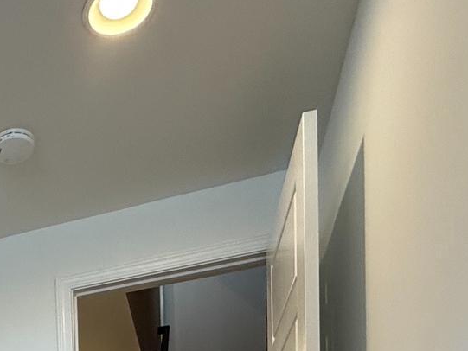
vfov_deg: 19.7
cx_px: -63
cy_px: 645
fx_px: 717
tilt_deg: -1.9
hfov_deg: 31.5
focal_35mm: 53
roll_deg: +1.8
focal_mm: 2.22
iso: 250
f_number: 2.2
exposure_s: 1/120
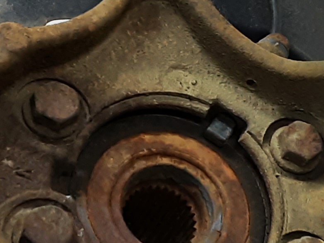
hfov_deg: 17.3
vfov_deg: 13.1
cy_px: 63
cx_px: 252
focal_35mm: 113
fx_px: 1058
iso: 125
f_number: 1.9
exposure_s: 1/50
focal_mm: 2.91
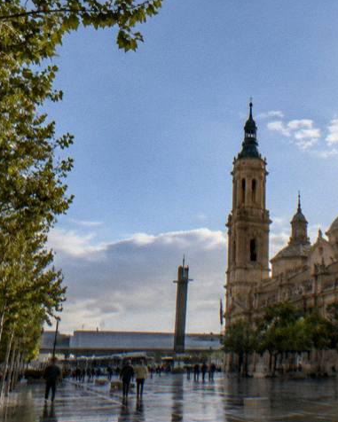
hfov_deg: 21.9
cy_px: 177
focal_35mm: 69
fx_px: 863
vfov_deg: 27.5
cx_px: 264
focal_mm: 35
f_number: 9
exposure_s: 1/400
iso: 500
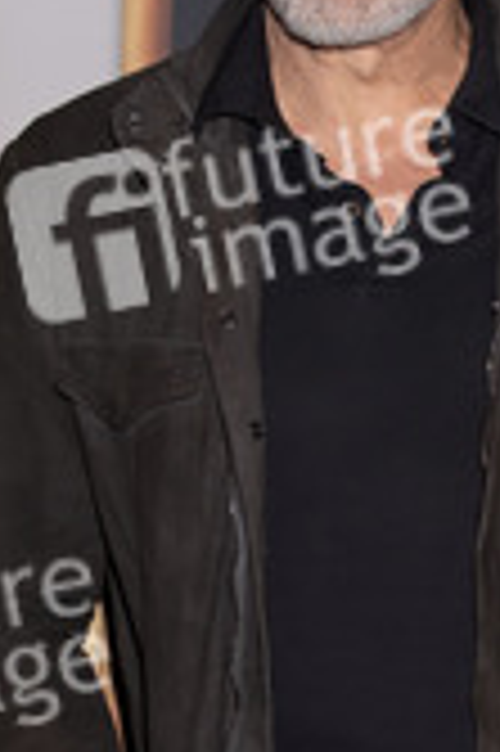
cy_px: 441
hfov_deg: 16.2
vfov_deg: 24.2
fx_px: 1754
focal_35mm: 84
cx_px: 369
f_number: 8
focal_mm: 35
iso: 400
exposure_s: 1/200
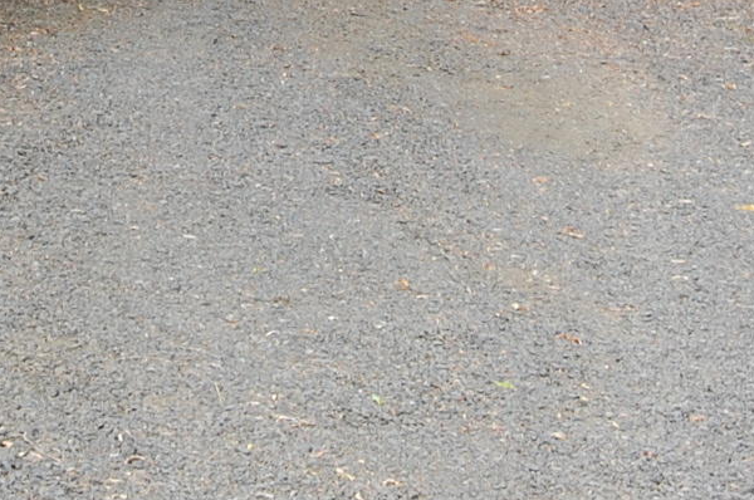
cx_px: 207
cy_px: -308
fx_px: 3304
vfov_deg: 8.4
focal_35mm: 158
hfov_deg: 13.0
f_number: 5.6
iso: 200
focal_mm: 28
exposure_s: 1/125
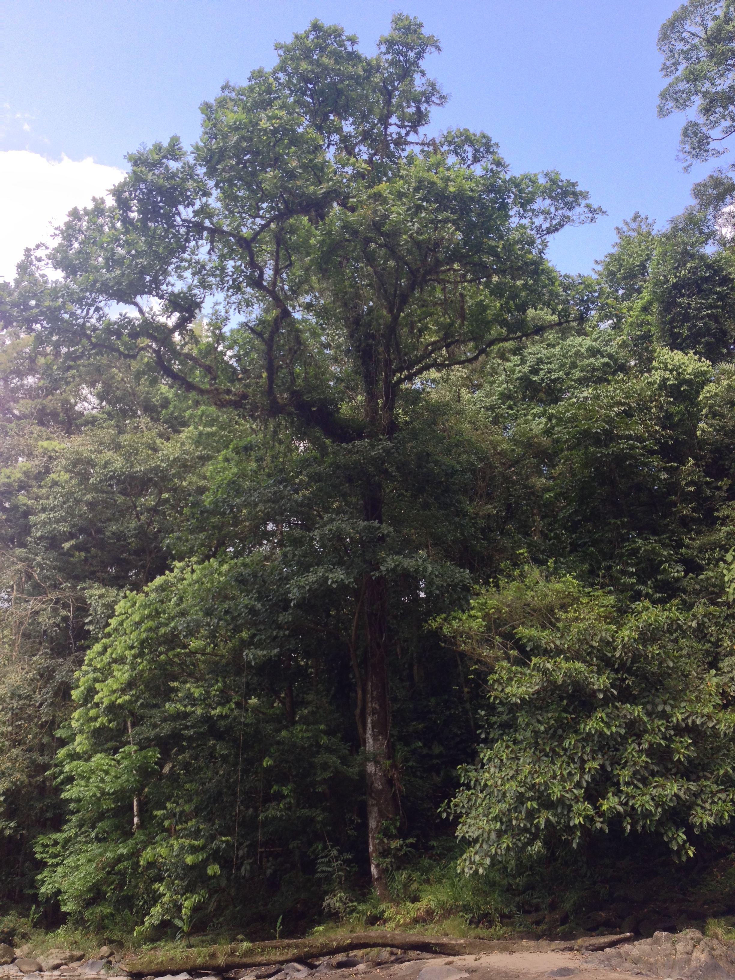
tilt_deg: +24.7
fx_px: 991
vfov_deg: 52.6
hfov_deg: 40.7
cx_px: 368
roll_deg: +3.9
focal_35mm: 35
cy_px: 490
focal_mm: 4.28
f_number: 2.4
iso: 50
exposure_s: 1/201
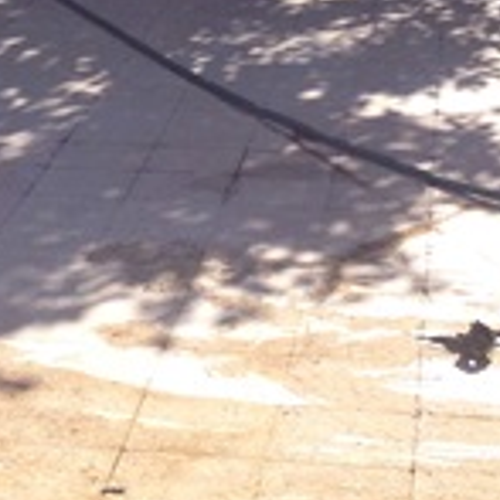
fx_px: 2206
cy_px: -262
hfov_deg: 12.9
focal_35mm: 135
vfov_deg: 12.3
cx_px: 85
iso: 50
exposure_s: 1/1175
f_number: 2.4
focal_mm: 4.28
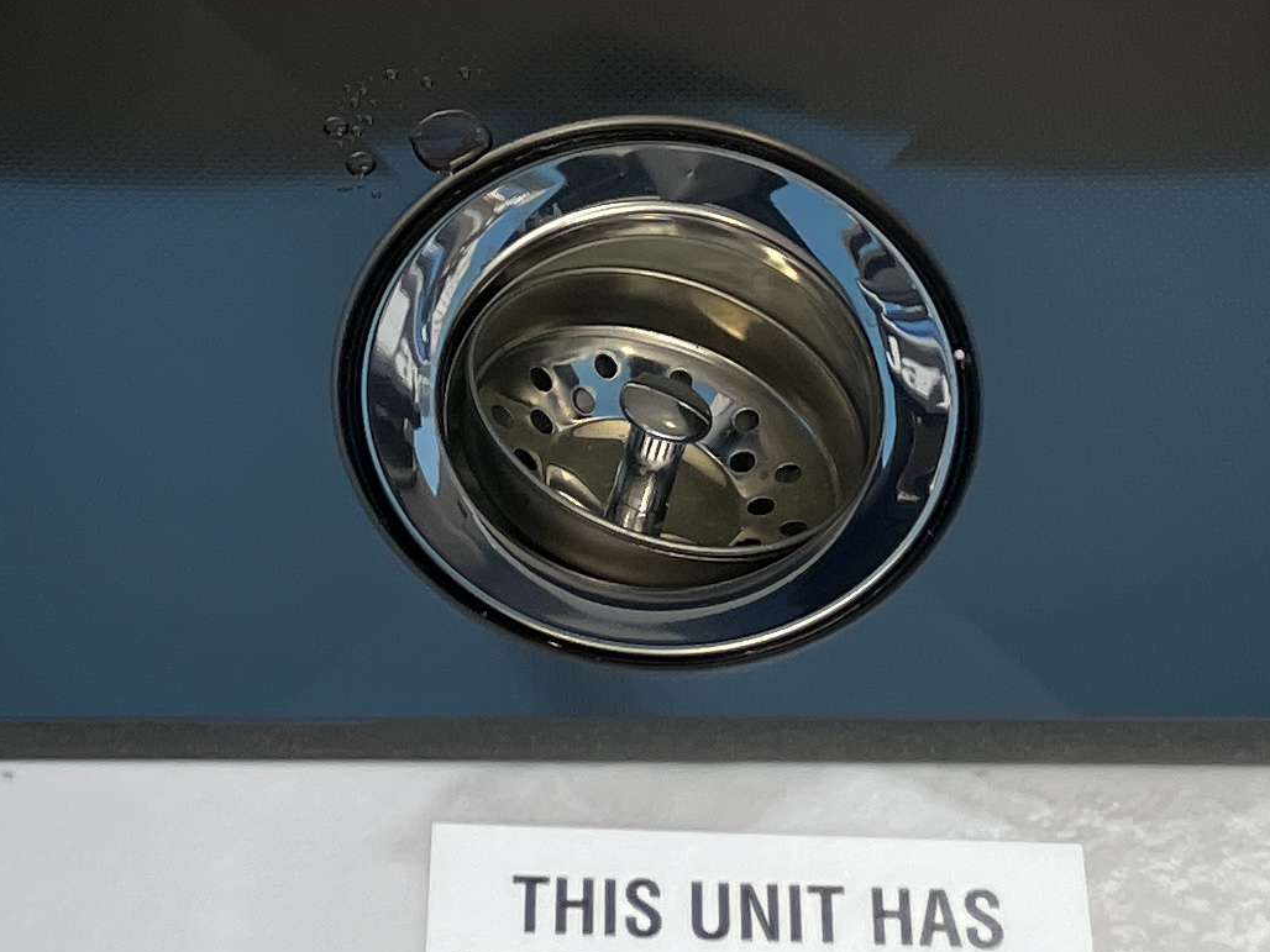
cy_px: -848
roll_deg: +2.7
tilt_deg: -35.8
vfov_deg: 12.9
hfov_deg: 19.2
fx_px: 3742
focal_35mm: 102
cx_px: 490
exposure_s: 1/121
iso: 50
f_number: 1.6
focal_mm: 4.2
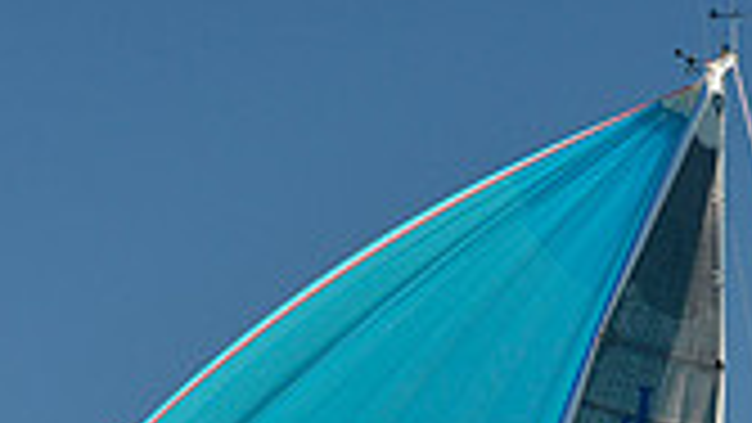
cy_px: 1174
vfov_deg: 4.6
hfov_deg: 8.4
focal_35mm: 255
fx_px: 5086
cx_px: 642
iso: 400
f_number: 6.3
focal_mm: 70
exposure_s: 1/1250
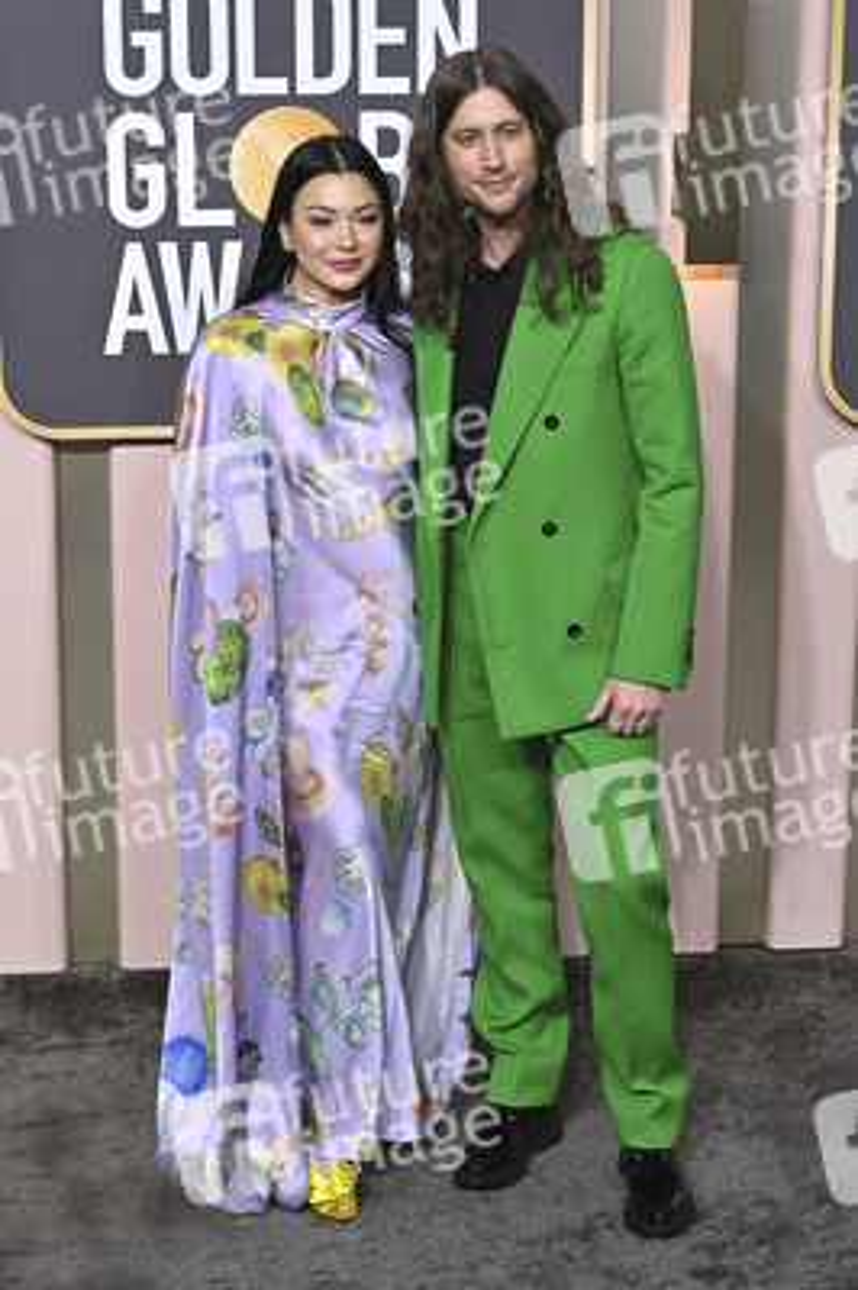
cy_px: 645
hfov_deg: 19.4
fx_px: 2507
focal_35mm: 70
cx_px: 429
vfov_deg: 28.9
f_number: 8
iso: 320
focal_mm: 70
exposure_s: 1/200
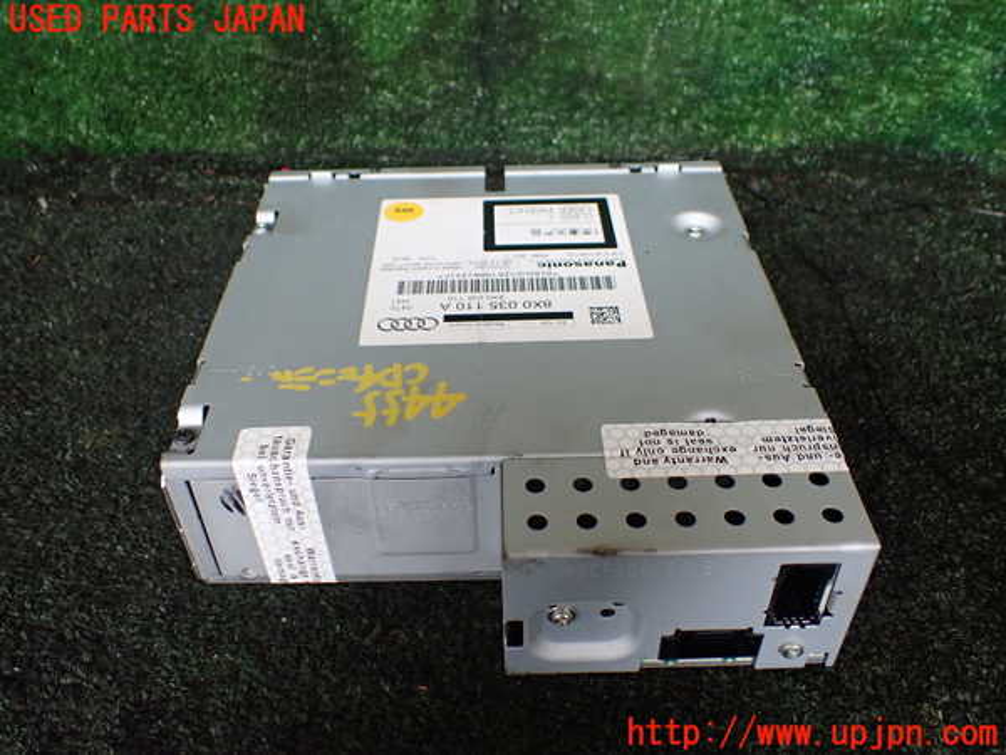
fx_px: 872
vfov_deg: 46.8
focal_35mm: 30
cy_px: 378
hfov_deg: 60.0
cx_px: 503
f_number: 2.3
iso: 400
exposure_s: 1/125
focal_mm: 5.4
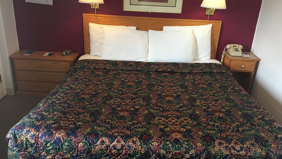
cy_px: 81
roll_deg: -1.4
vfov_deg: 36.7
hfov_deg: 61.0
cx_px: 141
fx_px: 239
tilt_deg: -23.3
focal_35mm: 32
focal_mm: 4.15
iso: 80
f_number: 2.2
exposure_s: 1/30
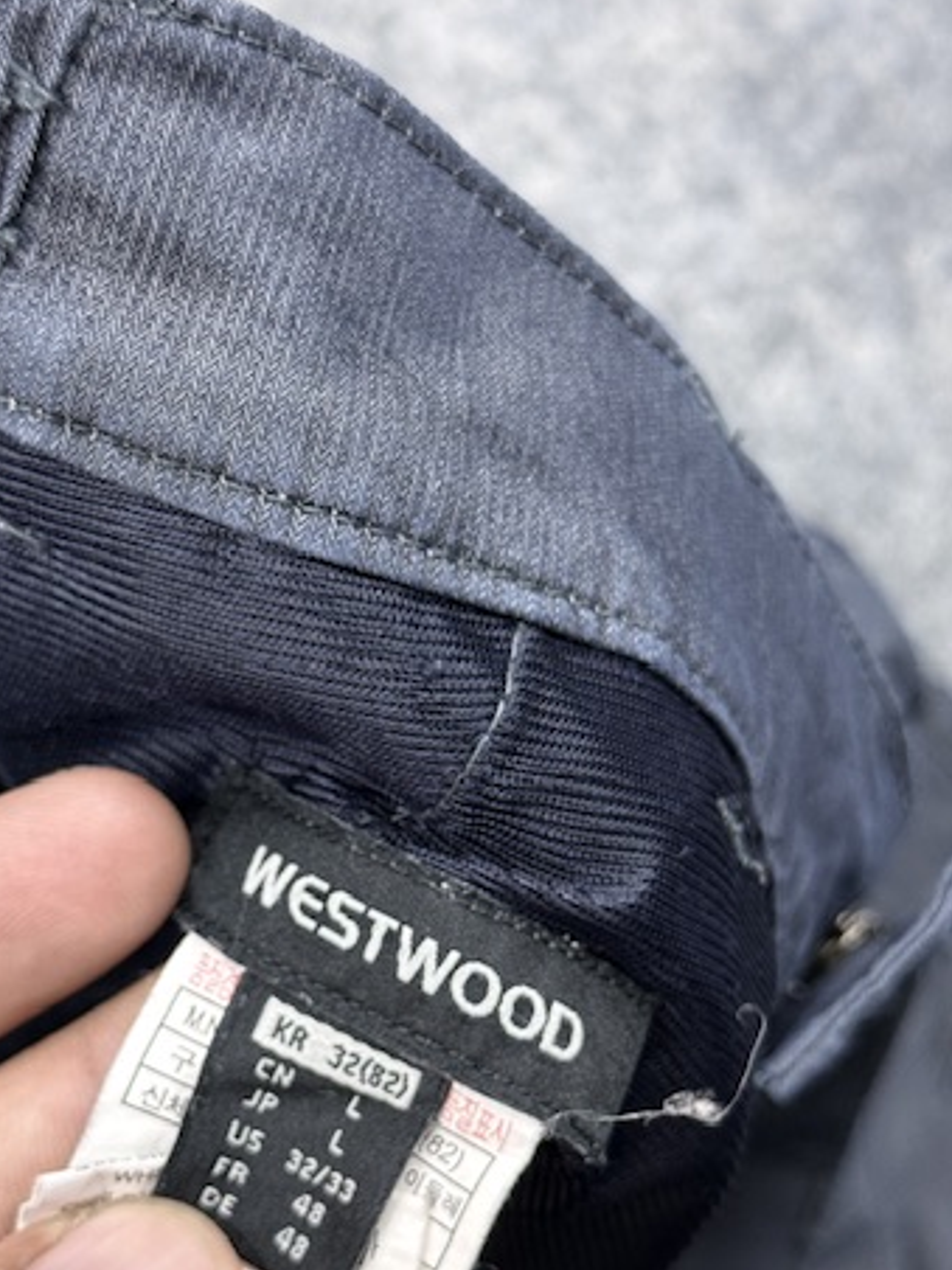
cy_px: 778
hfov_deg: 21.6
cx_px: 458
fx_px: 2493
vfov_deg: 28.5
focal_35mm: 68
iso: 125
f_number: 1.78
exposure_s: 1/100
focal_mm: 6.76
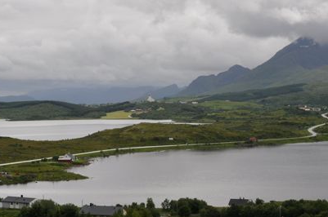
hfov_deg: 22.4
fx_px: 828
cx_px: 119
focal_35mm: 91
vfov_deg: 14.9
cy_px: 69
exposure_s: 1/250
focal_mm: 38
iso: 200
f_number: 10
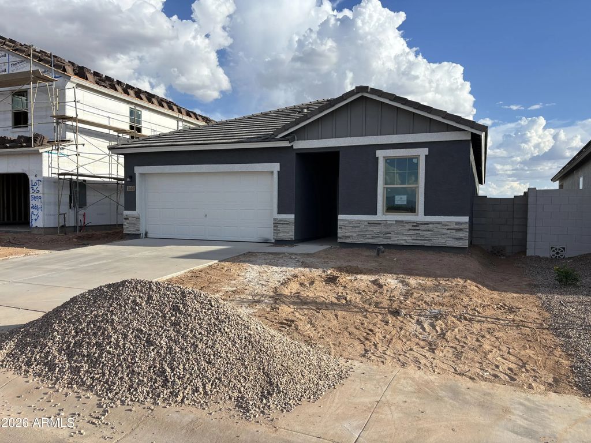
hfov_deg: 67.3
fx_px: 444
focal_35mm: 26
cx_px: 296
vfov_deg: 53.1
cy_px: 222
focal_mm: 5.96
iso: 50
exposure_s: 1/3650
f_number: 1.6
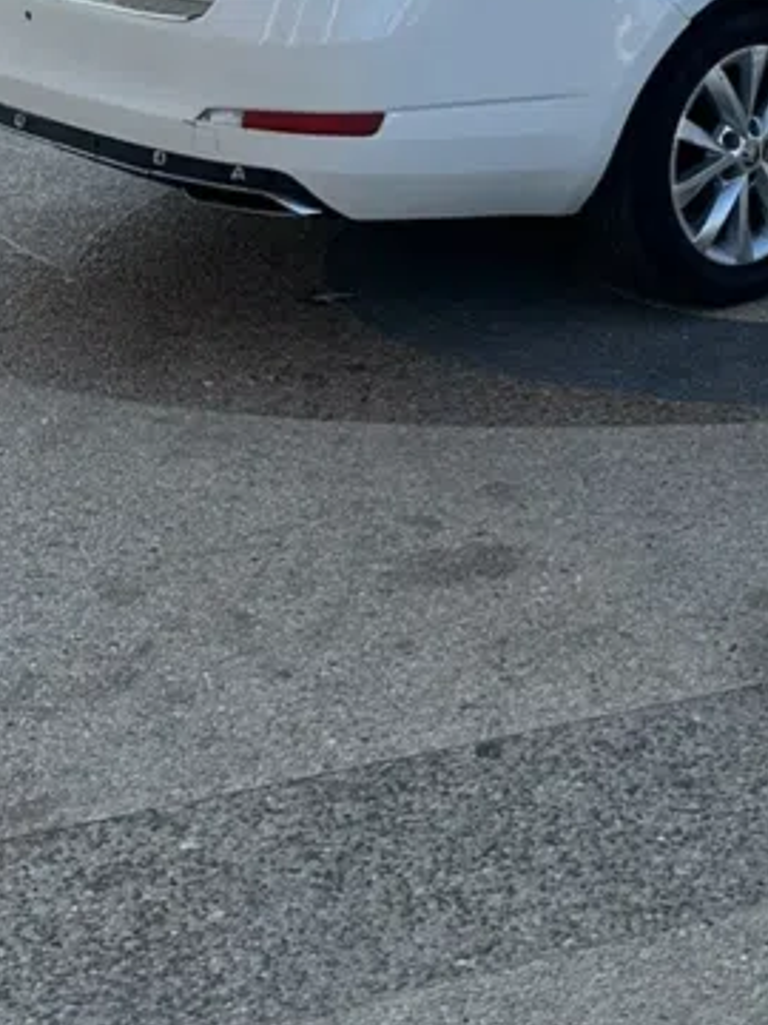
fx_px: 2692
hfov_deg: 15.8
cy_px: -184
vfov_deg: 20.3
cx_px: 862
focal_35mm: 91
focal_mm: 6.86
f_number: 1.78
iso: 80
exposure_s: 1/1029
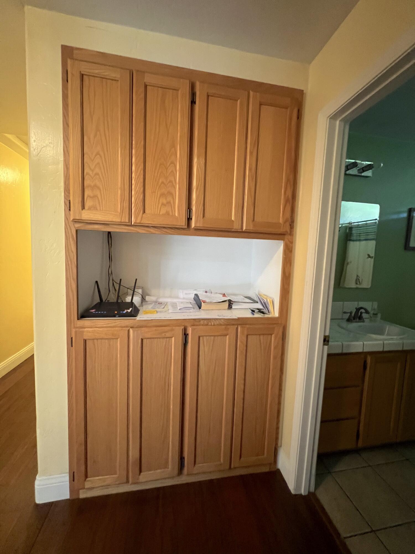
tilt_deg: -5.8
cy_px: 277
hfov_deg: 89.9
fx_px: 208
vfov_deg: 106.2
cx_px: 208
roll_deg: -1.4
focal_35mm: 13
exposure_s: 1/40
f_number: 1.8
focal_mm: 1.57
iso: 800
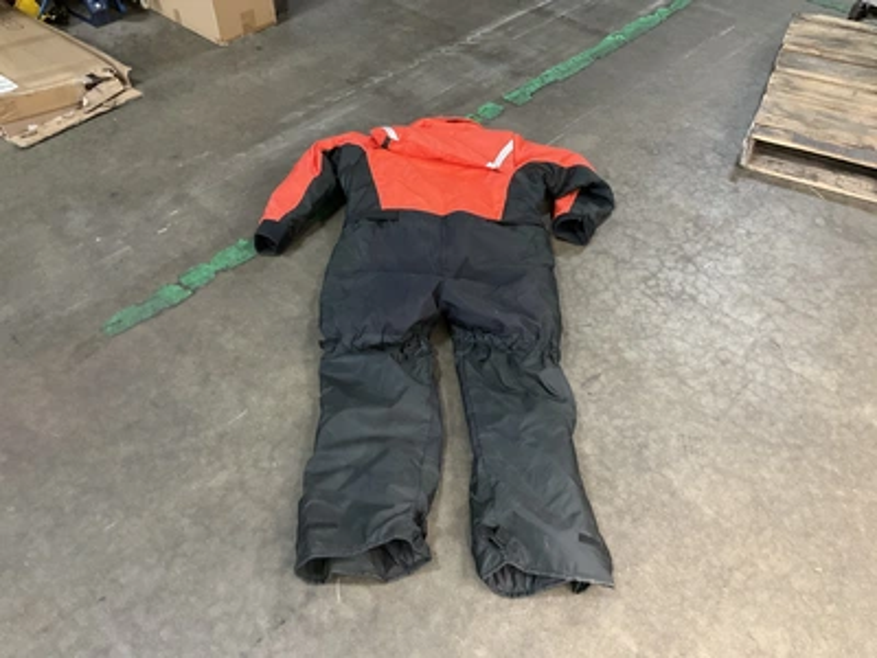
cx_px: 438
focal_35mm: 29
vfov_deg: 48.2
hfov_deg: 61.7
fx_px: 735
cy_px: 329
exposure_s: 1/30
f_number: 1.8
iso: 250
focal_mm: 3
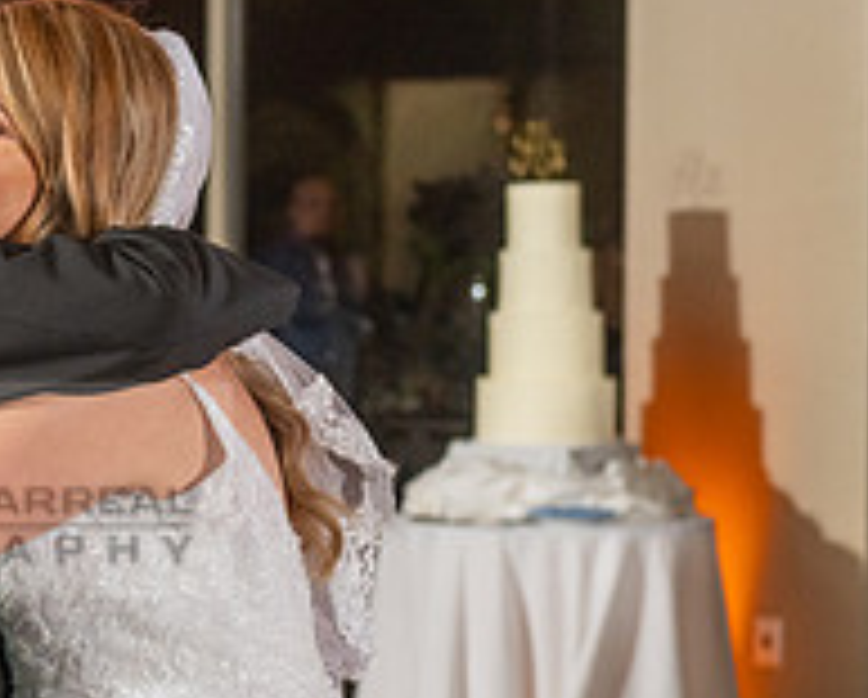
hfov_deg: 13.3
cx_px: -148
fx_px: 3628
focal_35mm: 141
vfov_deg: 11.0
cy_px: 489
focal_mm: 50
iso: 800
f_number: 3.5
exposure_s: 1/160
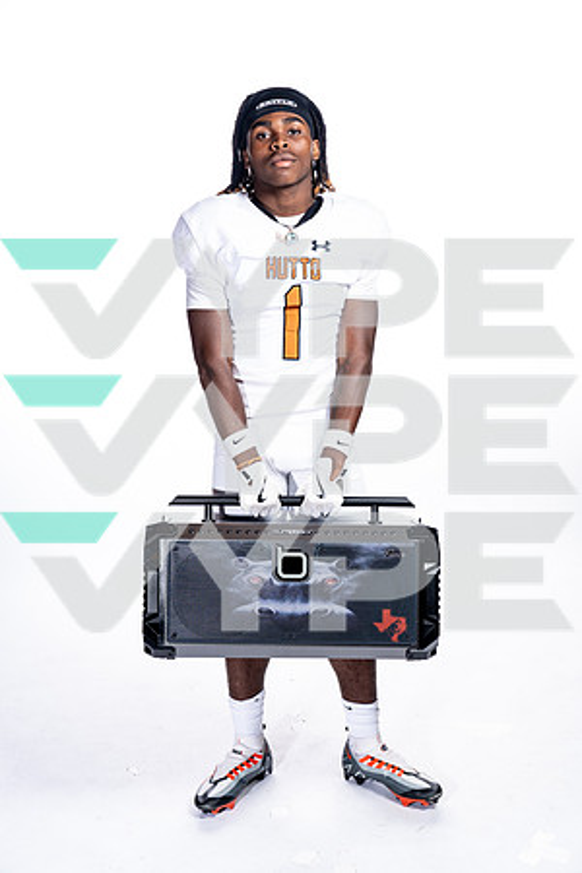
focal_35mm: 47
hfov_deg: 28.6
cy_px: 436
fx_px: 1140
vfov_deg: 41.9
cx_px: 291
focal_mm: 47
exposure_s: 1/250
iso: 400
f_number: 5
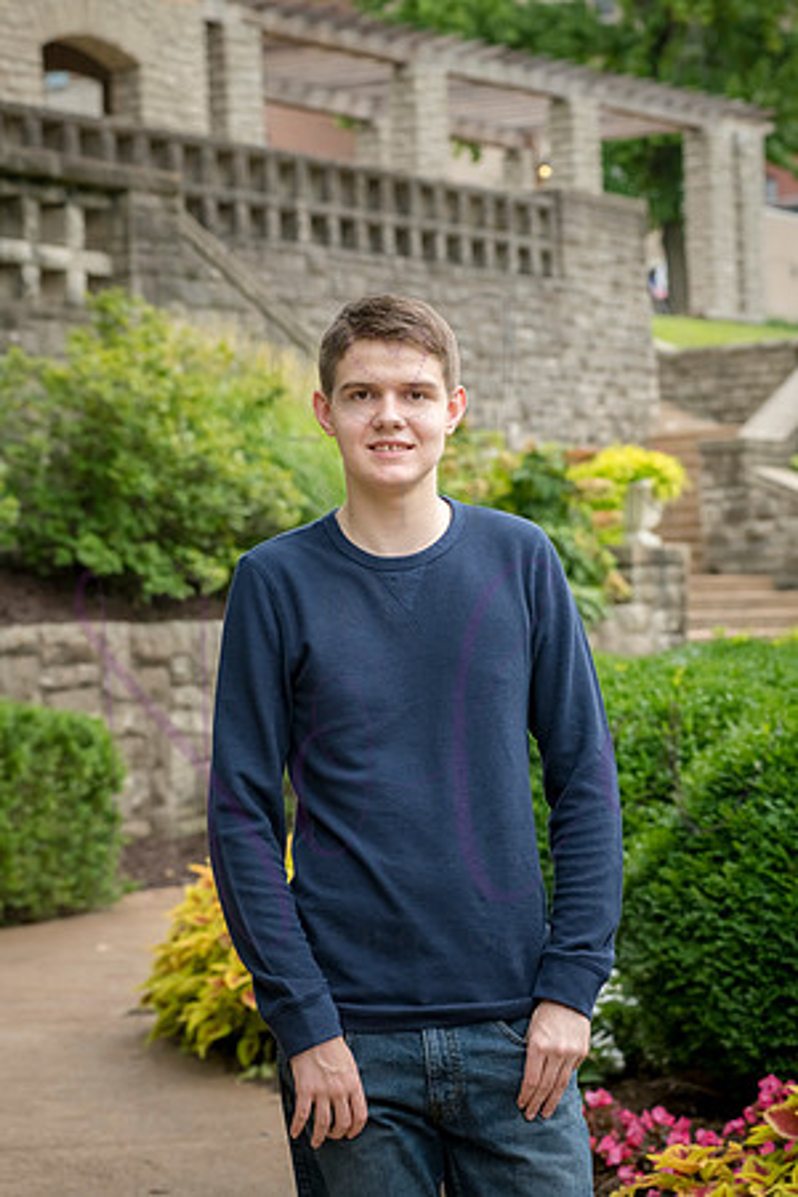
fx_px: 3325
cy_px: 598
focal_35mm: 100
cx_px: 399
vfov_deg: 20.4
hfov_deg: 13.7
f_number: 7.1
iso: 640
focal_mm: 100
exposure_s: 1/500
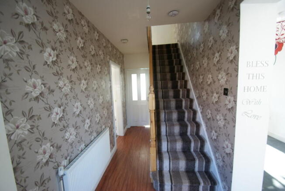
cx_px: 142
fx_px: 119
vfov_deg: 77.5
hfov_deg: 100.3
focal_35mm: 15
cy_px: 96
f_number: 3.5
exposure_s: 1/8
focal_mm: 10
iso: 100
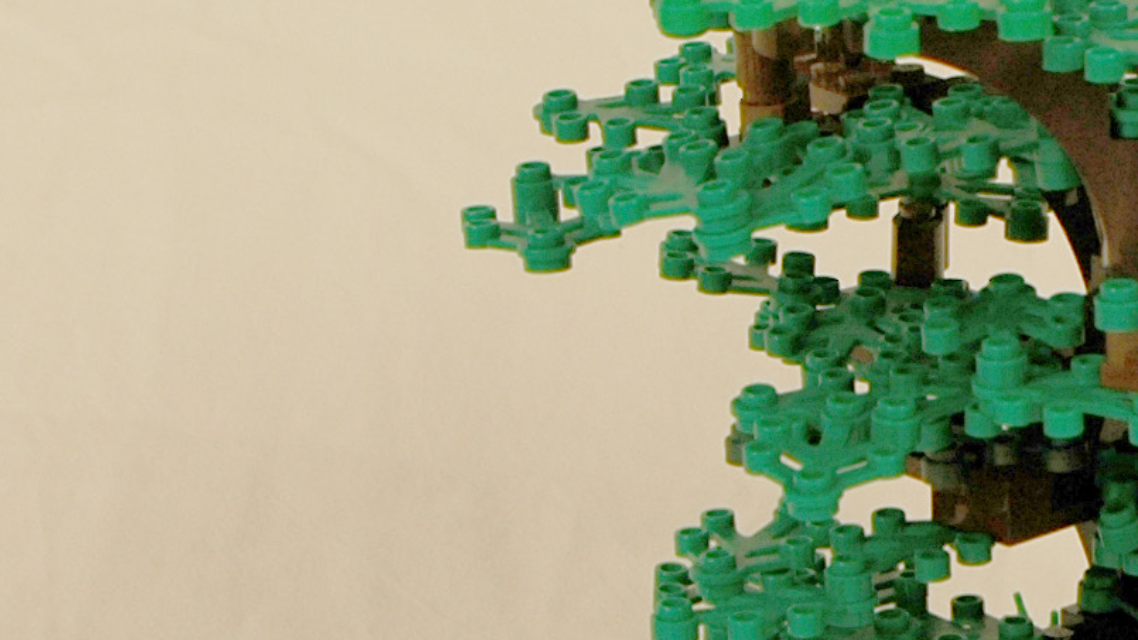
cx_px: 1105
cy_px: 518
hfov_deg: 12.1
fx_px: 5311
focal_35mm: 176
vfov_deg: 6.9
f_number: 9
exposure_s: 1/100
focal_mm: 30
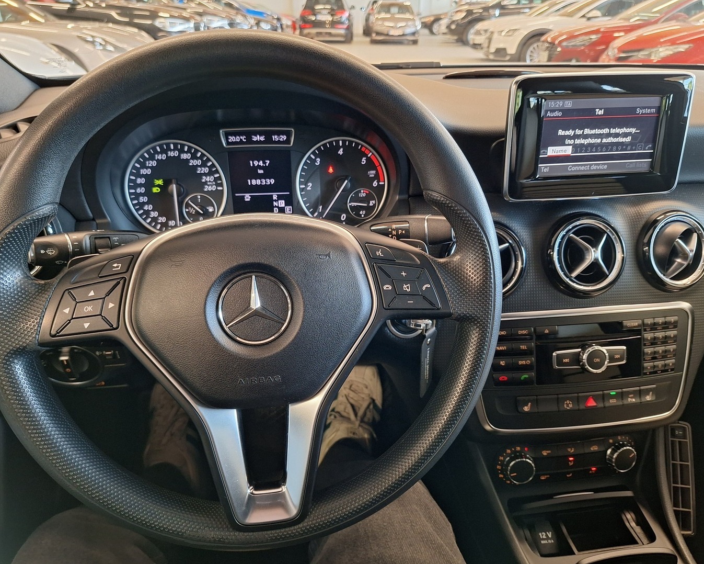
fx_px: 500
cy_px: 282
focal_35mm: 24
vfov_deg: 58.8
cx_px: 351
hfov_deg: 70.3
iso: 250
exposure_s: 1/33
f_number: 1.8
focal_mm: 5.54
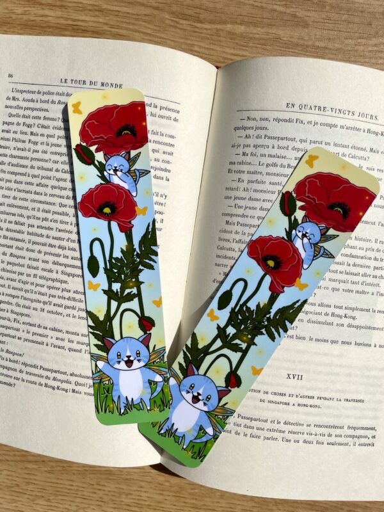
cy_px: 256
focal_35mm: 26
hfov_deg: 53.1
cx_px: 192
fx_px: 385
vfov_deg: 67.3
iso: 32
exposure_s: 1/14925
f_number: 1.6
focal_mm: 4.2
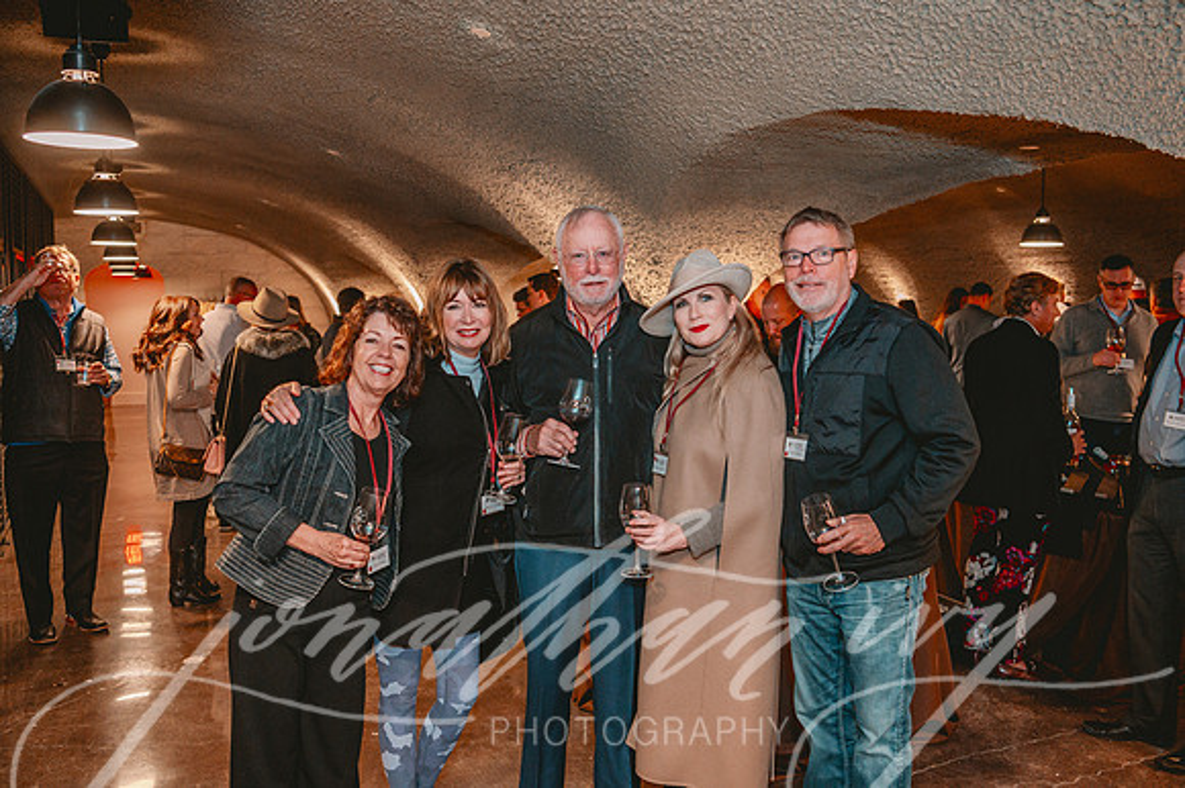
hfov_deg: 58.7
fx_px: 1053
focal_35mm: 32
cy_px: 394
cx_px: 592
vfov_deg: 41.1
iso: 3200
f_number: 3.5
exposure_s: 1/60
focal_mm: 32
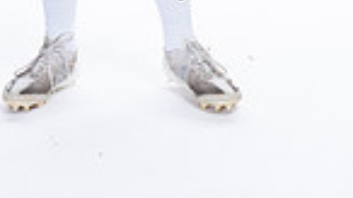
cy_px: -309
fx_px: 1722
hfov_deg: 11.7
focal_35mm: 184
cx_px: 176
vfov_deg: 6.2
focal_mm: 57
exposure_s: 1/250
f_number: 5.6
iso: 400
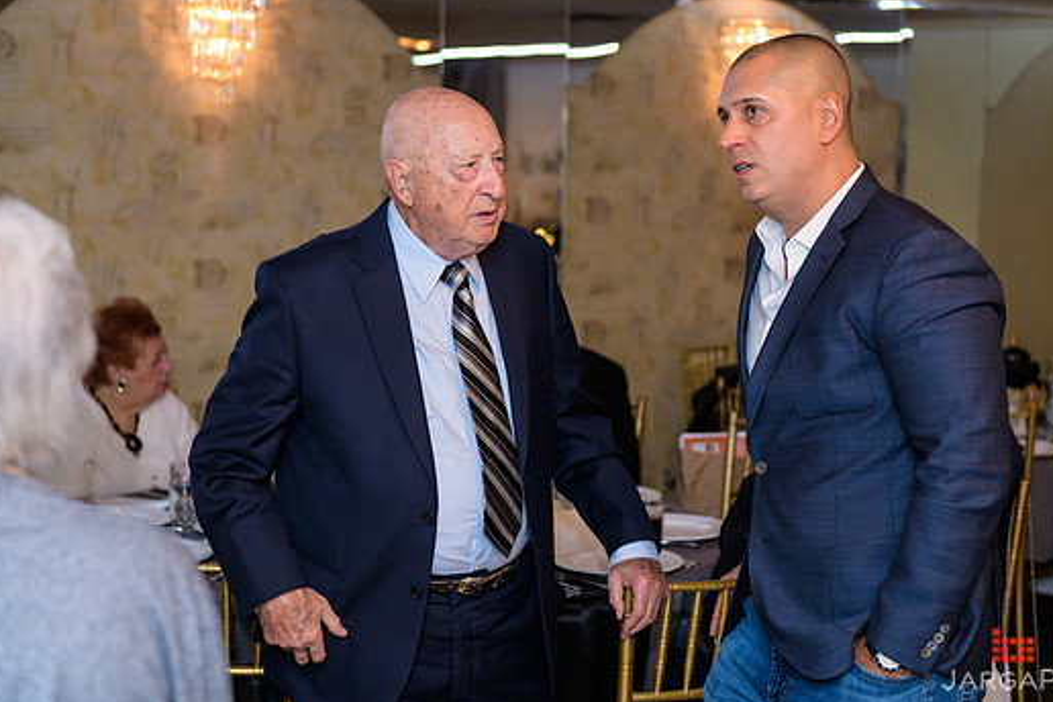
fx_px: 1843
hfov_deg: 31.9
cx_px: 545
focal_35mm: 63
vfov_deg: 21.6
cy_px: 340
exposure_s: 1/125
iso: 800
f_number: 3.2
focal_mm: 56
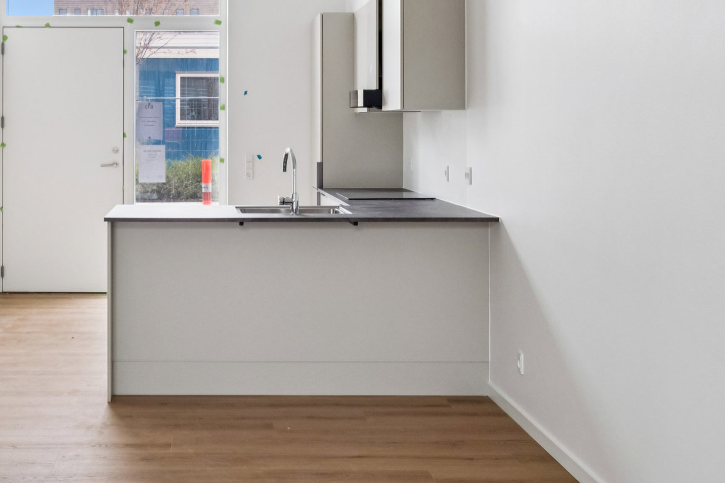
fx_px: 1047
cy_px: 123
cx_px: 199
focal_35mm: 52
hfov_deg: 37.4
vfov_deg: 25.7
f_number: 8
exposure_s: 1/10
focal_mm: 20
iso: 500
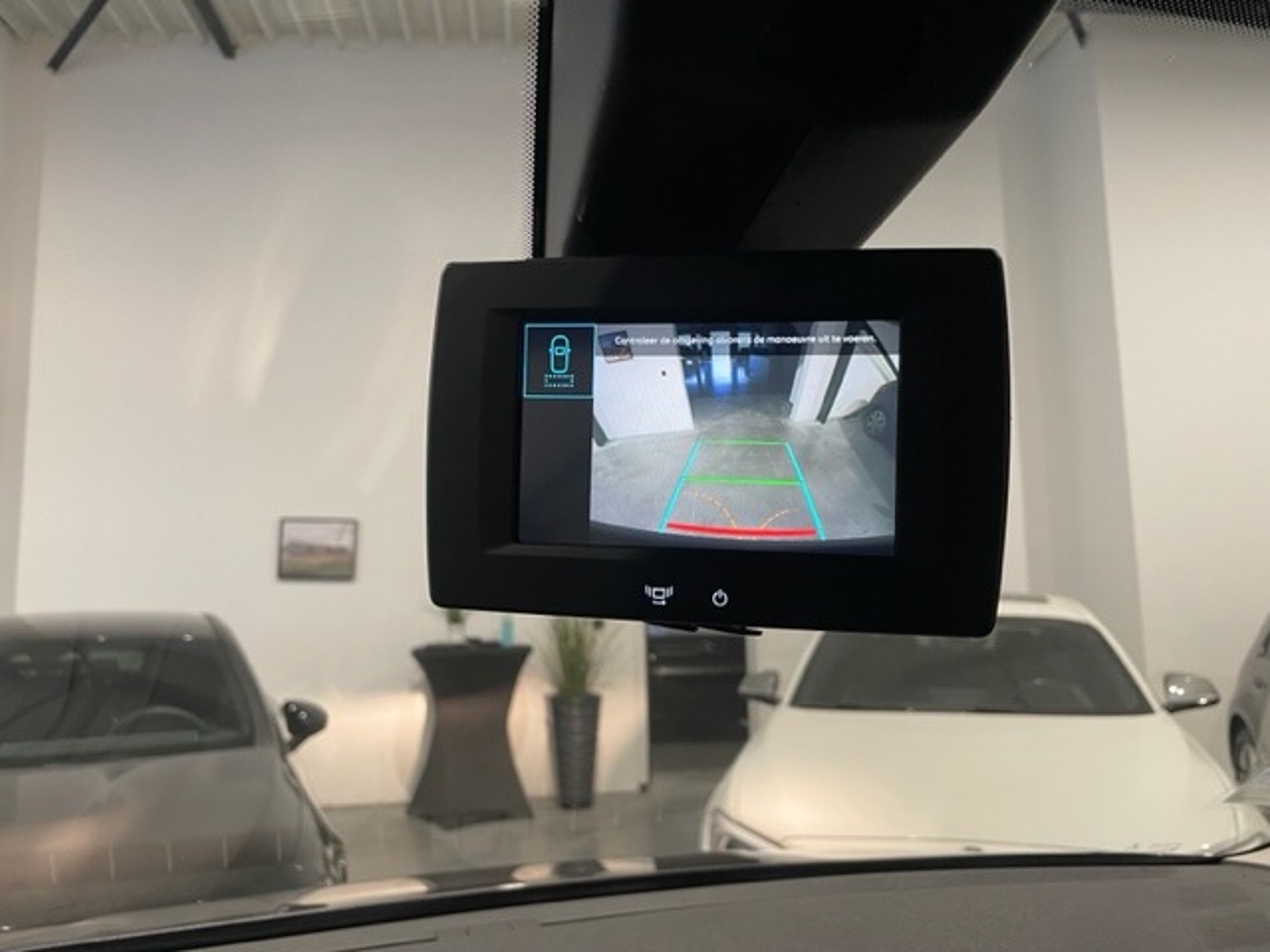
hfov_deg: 67.3
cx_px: 635
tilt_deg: +5.0
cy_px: 476
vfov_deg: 53.1
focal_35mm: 26
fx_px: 954
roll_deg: +0.7
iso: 125
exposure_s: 1/50
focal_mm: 4.2
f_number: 1.6
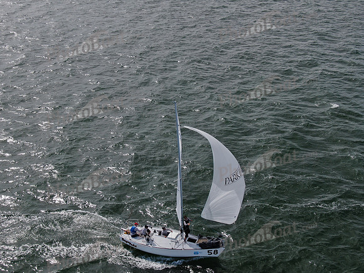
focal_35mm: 48
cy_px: 136
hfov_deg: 39.7
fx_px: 505
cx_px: 182
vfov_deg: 30.3
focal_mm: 8.6
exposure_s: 1/1250
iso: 100
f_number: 3.8
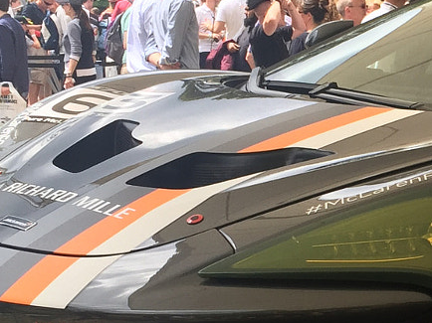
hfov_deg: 17.5
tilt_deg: -10.3
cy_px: 273
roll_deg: -4.0
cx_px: 526
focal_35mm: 107
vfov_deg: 13.7
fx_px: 1335
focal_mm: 4.15
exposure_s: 1/659
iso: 32
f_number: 2.2
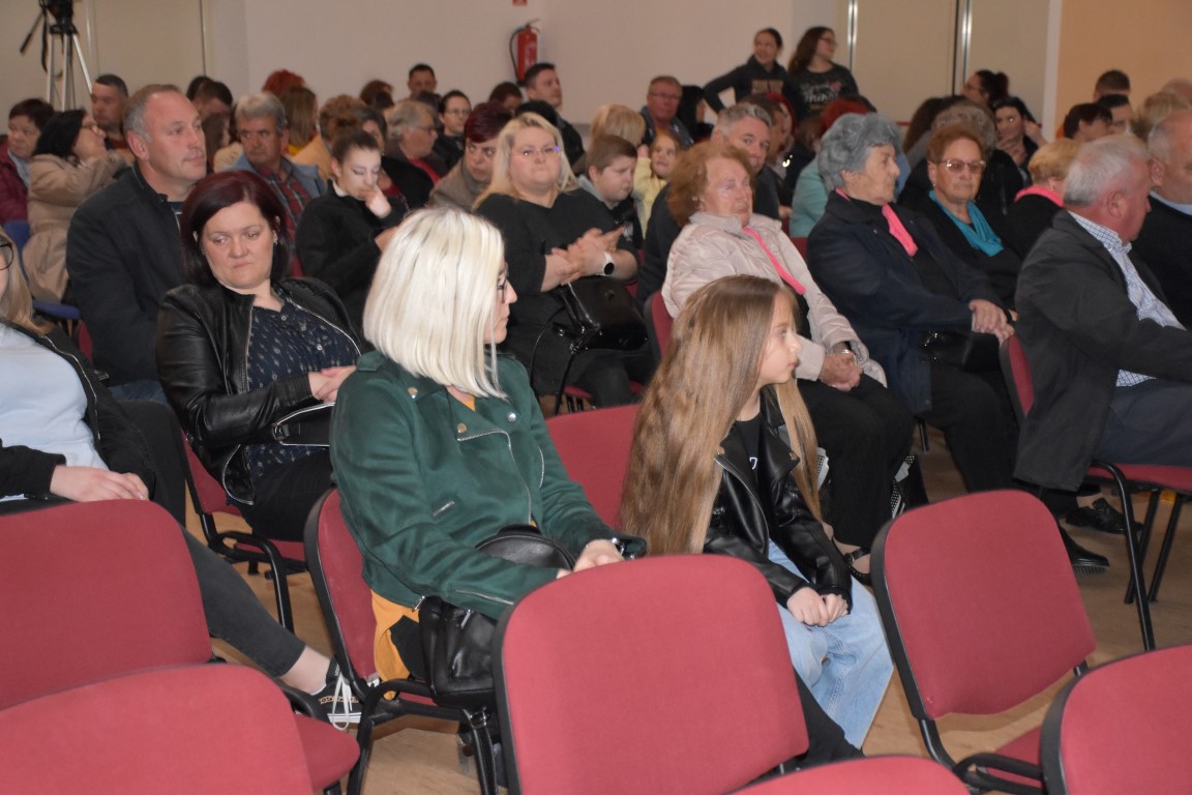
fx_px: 1987
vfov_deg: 22.6
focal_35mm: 60
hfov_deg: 33.4
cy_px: 398
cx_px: 596
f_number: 4.5
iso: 3200
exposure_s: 1/15
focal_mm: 40
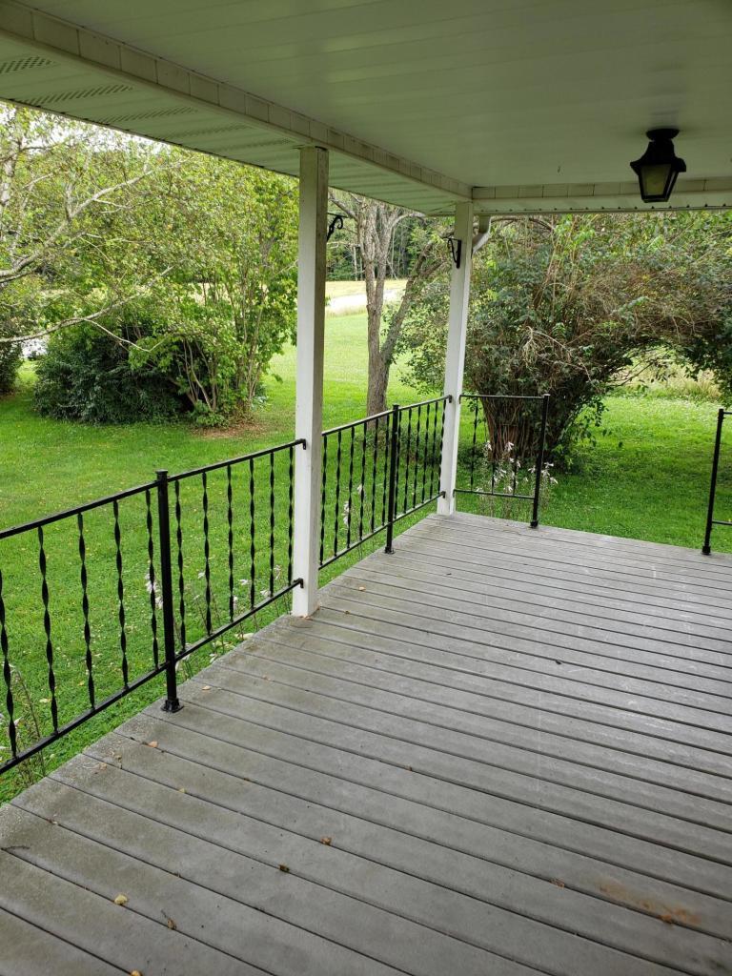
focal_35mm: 26
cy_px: 488
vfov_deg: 67.3
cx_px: 366
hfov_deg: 53.1
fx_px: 733
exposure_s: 1/100
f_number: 2.4
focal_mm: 4.3
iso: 50
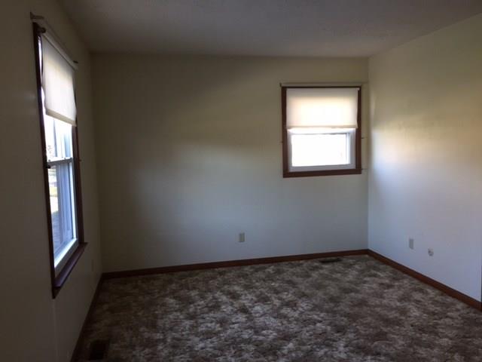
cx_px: 241
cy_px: 181
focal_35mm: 29
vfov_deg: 48.2
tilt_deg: -4.6
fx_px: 404
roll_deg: +0.1
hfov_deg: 61.7
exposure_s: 1/30
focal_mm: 4.15
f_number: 2.2
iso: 64
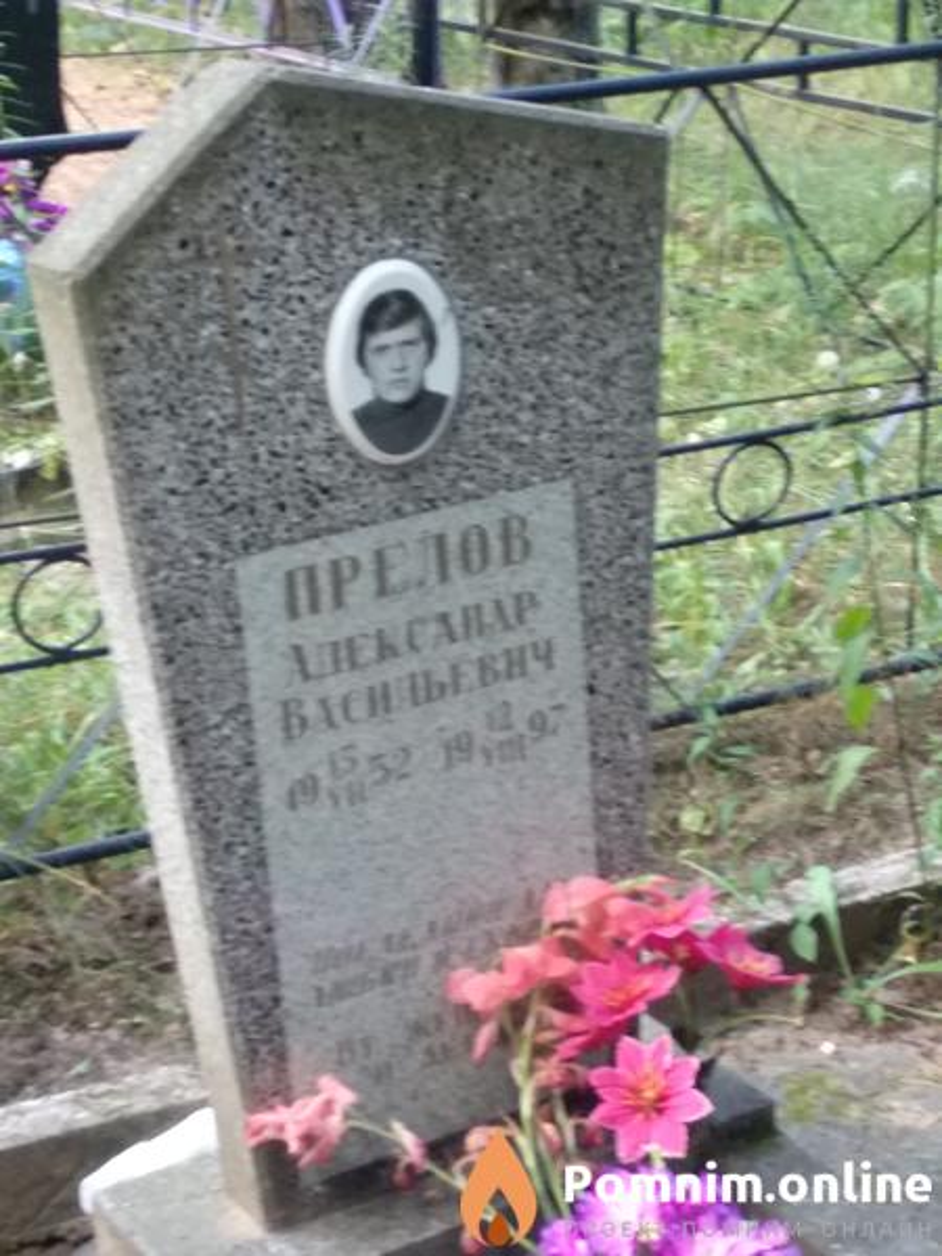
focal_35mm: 26
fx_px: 943
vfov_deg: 67.3
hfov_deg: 53.1
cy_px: 628
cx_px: 471
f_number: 2.2
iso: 400
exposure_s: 1/30
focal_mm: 3.81
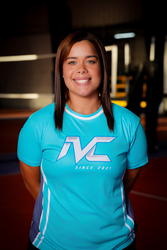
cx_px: 83
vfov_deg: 23.6
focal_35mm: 86
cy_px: 126
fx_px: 598
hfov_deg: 15.9
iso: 100
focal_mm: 85
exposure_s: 1/160
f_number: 4.5
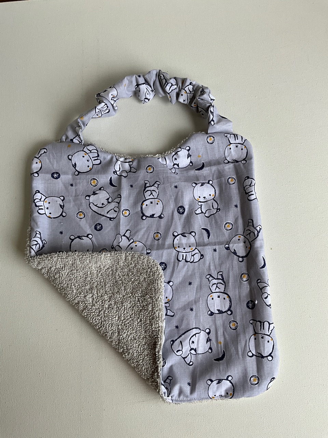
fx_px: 366
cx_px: 164
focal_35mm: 29
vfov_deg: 61.7
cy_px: 219
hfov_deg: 48.2
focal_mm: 3
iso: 25
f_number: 1.8
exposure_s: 1/251
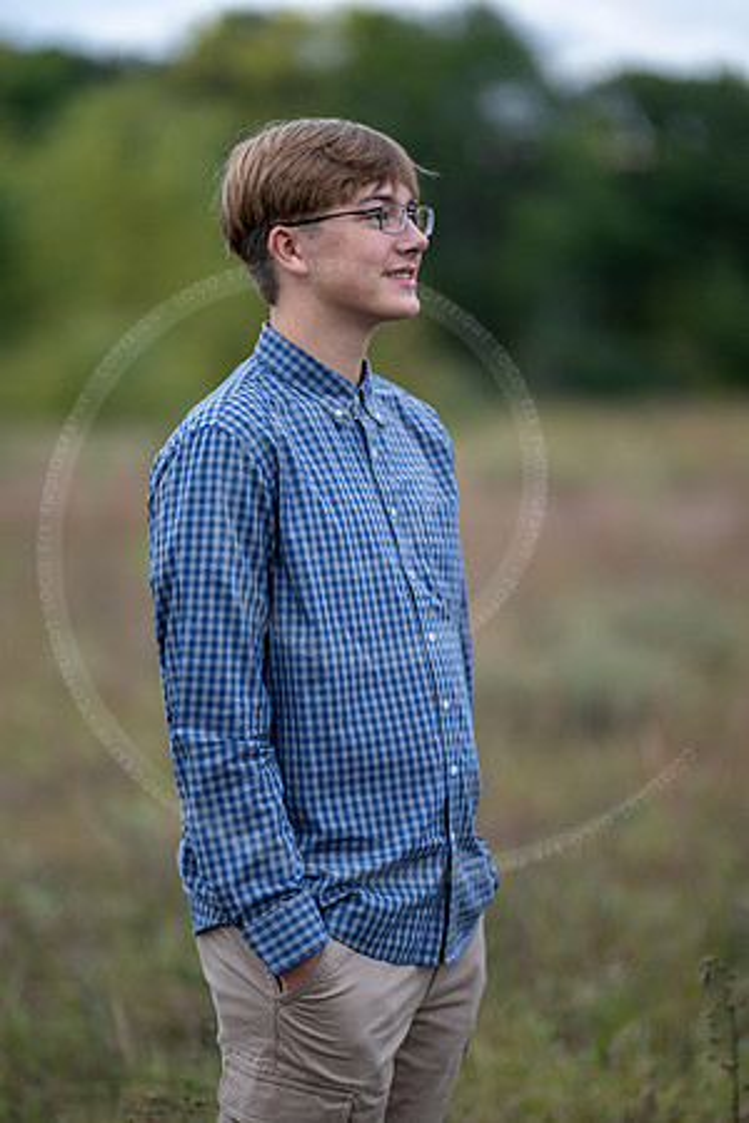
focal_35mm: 85
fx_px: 2653
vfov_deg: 23.9
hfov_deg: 16.1
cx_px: 374
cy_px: 562
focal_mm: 85
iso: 500
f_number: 1.2
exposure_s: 1/400
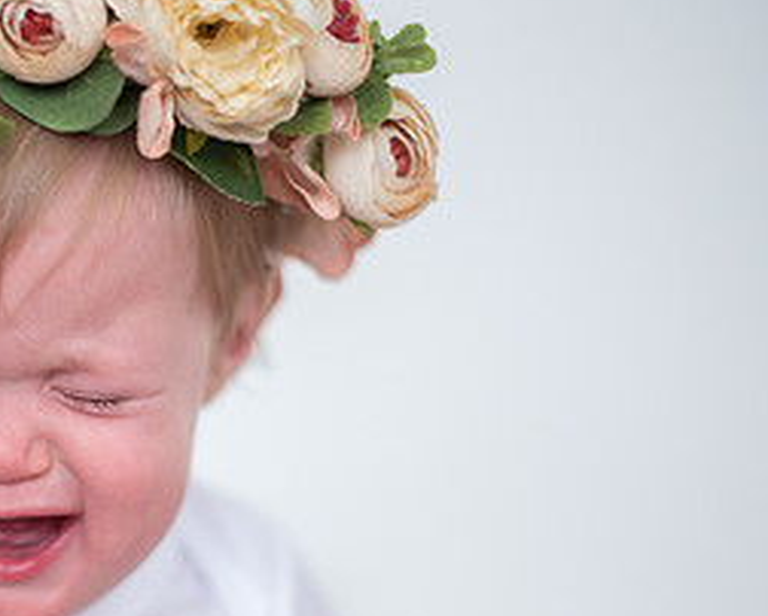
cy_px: 468
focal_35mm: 108
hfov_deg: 17.4
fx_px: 2457
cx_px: 46
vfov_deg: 14.2
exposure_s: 1/320
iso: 200
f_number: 1.4
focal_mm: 50
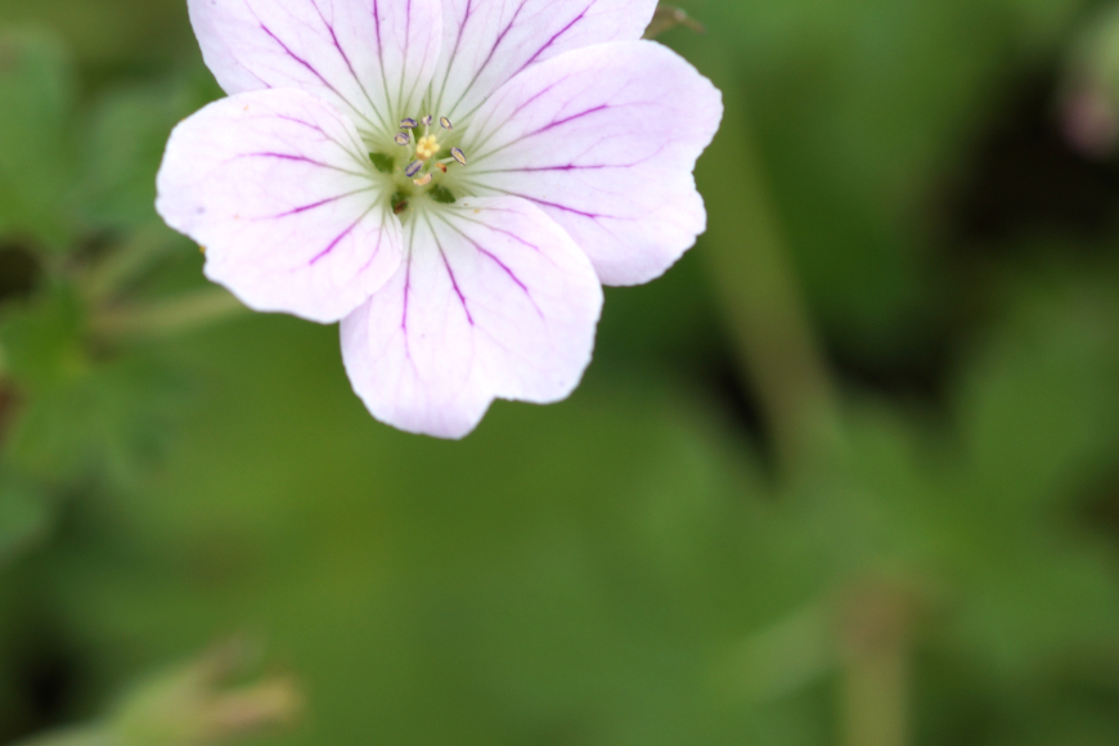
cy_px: 235
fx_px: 6434
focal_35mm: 207
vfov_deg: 6.6
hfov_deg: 9.9
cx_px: 455
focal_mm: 100
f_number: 4.5
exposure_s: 1/320
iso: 100
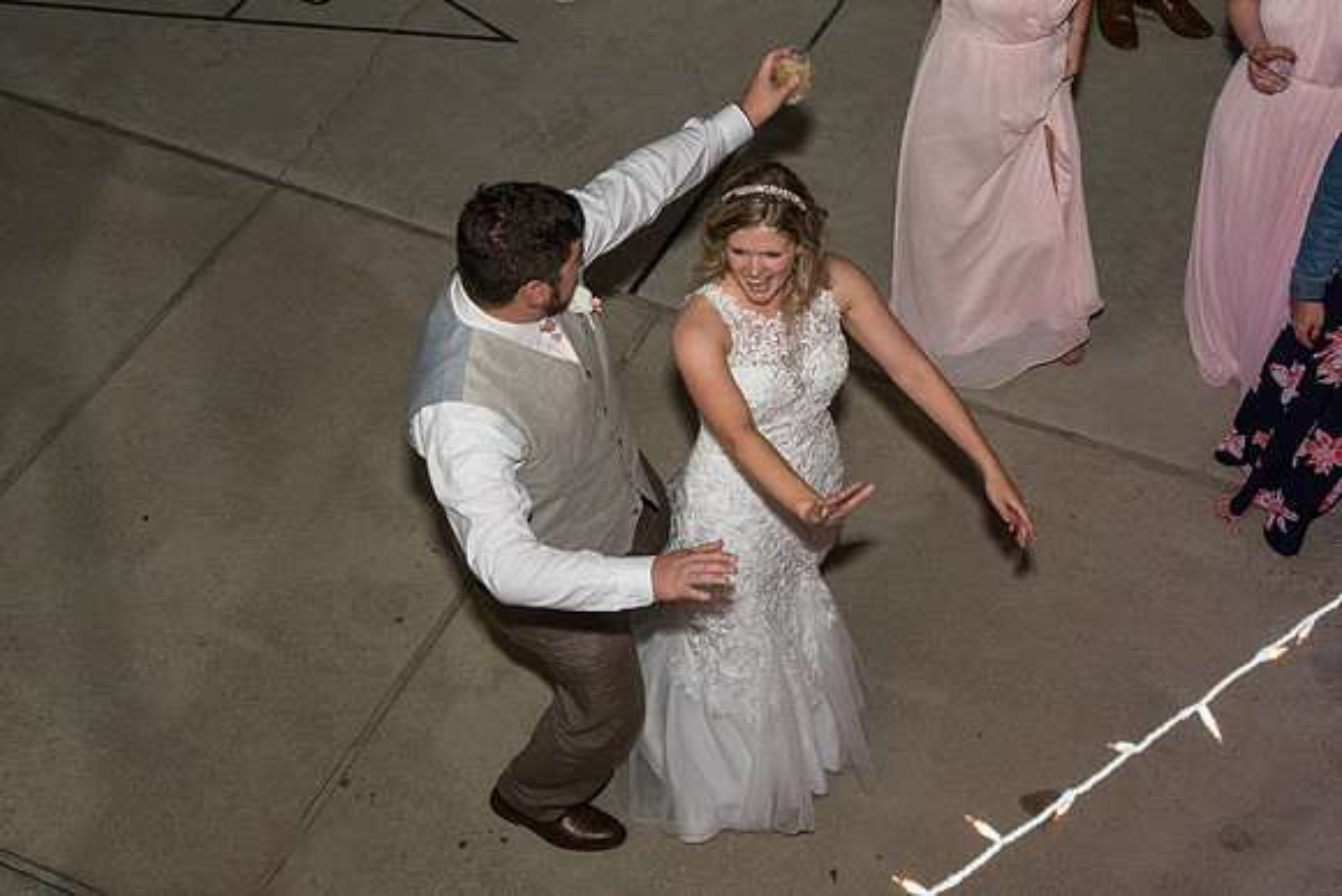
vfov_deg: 24.8
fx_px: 2032
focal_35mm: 54
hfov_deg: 36.6
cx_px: 670
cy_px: 508
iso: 2000
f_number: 7.1
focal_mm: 31
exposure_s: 1/80
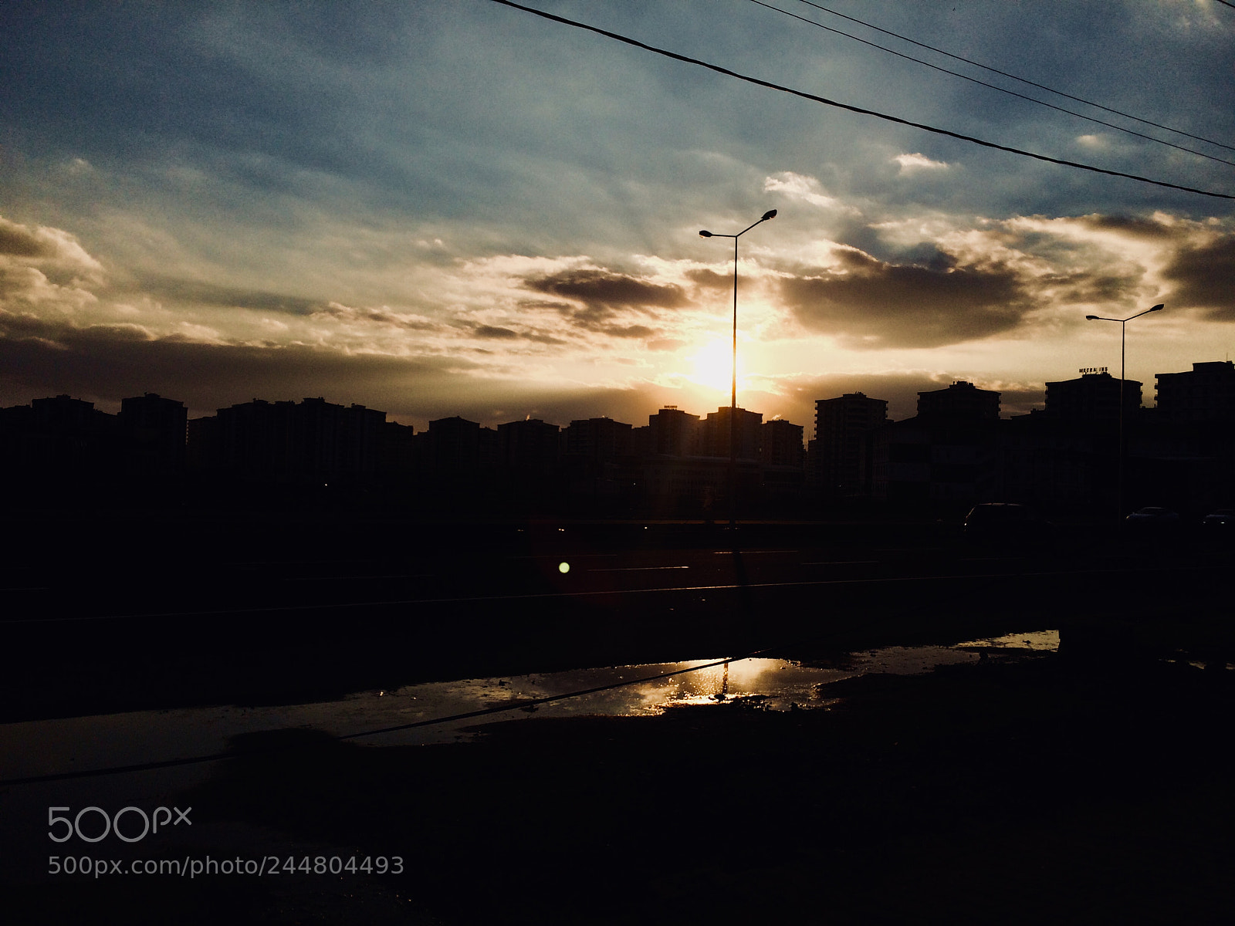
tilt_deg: +0.0
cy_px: 463
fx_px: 1035
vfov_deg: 48.2
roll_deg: +0.1
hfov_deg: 61.7
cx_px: 618
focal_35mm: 29
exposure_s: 1/5882
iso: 40
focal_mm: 4.15
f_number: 2.2
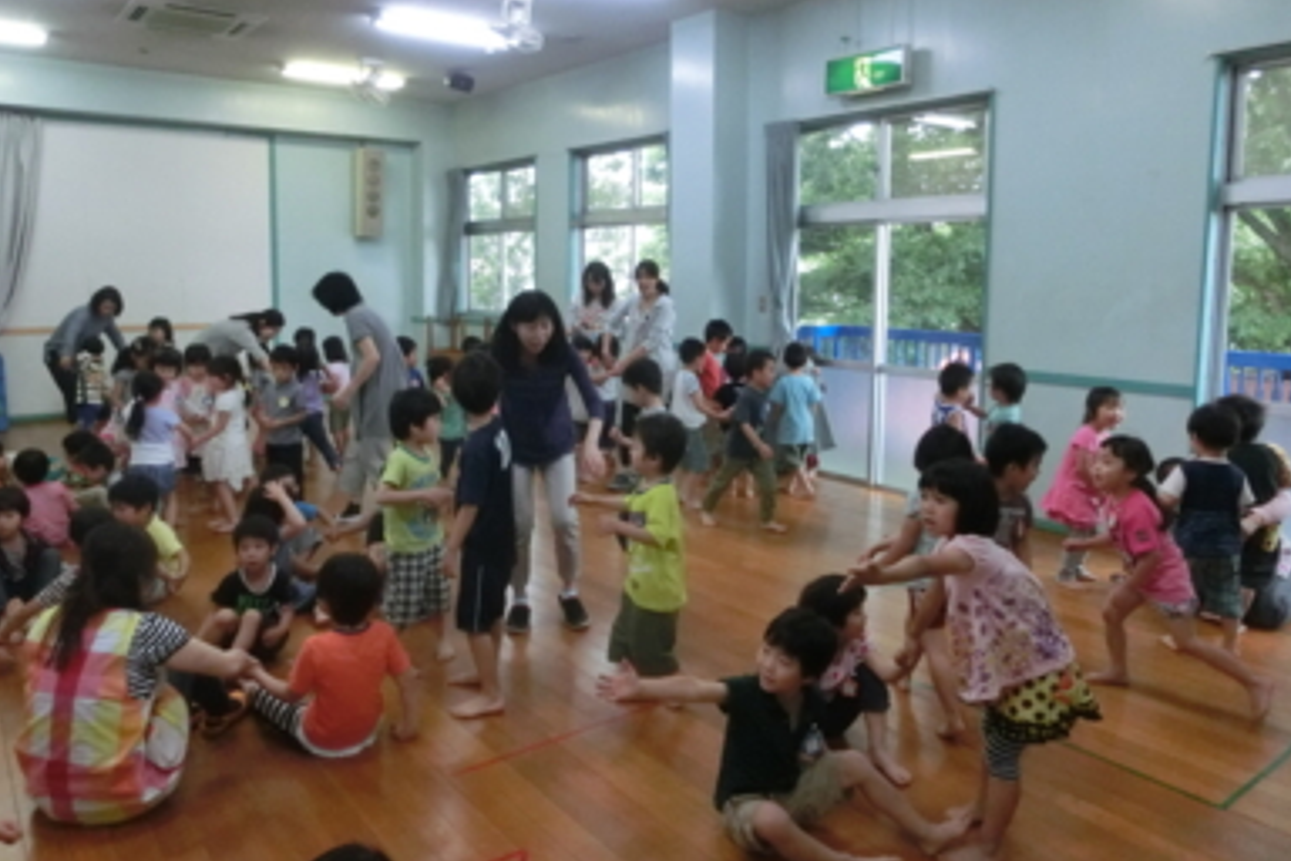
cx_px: 625
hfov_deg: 69.4
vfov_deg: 49.4
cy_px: 367
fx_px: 932
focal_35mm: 26
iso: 800
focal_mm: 4.24
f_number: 3
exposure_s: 1/250
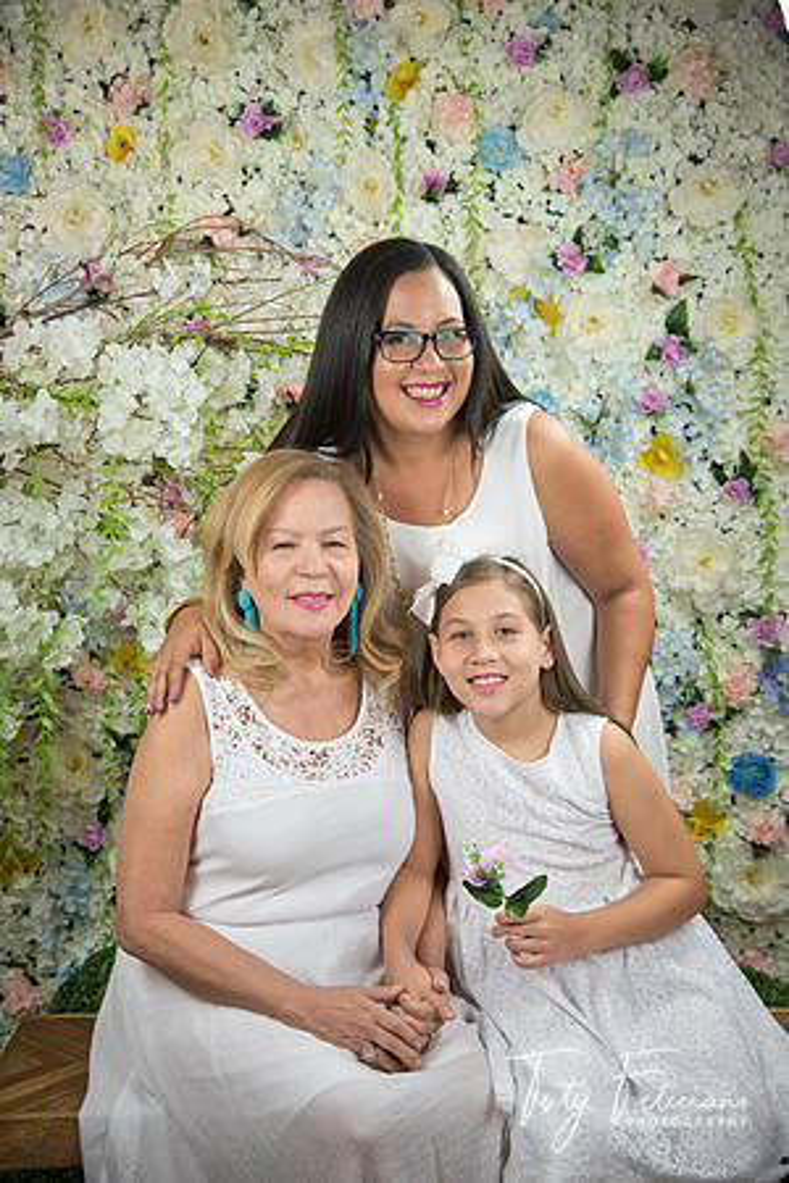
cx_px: 394
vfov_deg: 32.4
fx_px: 2038
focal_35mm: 62
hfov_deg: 21.9
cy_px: 592
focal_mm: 62
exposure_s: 1/125
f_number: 5
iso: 1250
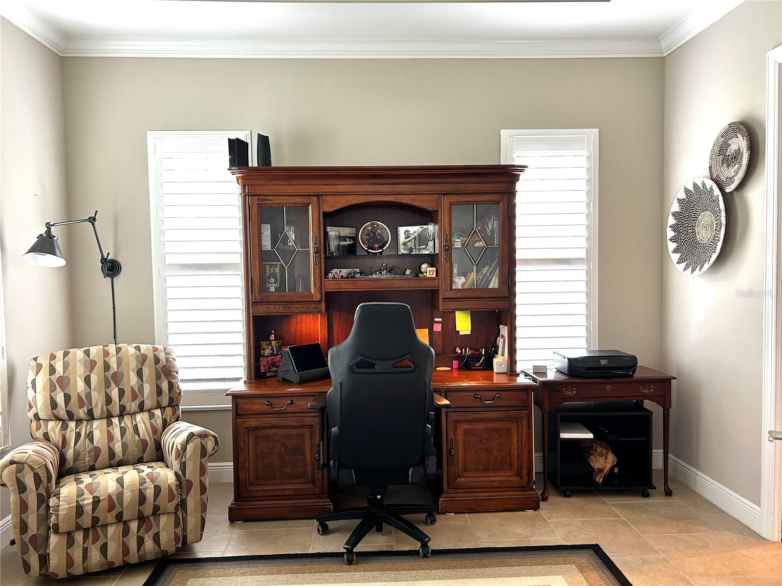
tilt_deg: -2.8
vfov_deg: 53.1
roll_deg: +1.7
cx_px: 391
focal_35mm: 26
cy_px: 293
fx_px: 587
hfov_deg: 67.3
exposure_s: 1/60
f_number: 1.5
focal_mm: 5.7
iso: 125
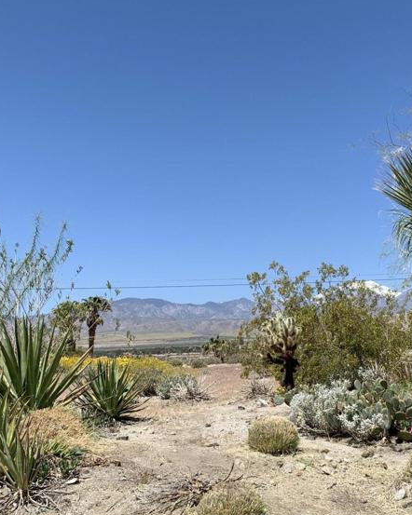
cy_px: 279
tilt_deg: +6.9
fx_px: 717
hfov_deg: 31.8
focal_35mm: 47
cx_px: 271
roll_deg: +2.6
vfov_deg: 39.5
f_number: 1.8
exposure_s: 1/2994
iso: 25
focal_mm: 4.25
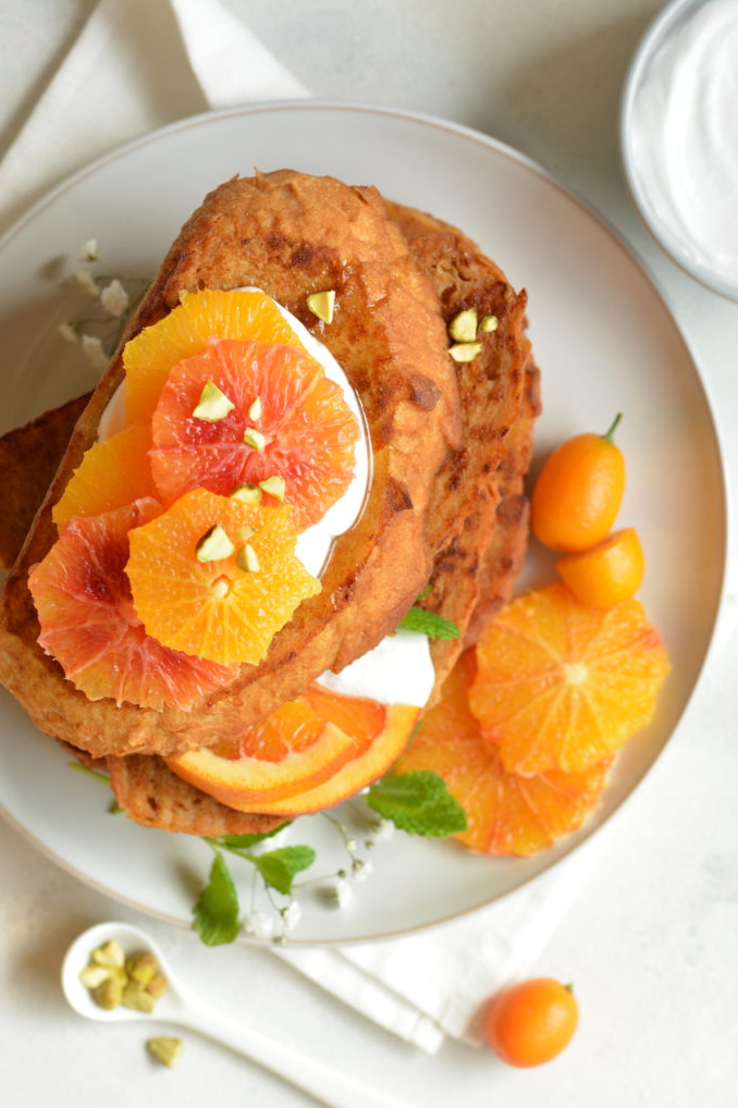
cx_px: 370
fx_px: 4877
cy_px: 556
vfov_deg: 13.0
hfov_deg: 8.7
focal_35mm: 159
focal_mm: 105
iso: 200
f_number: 5
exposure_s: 1/80
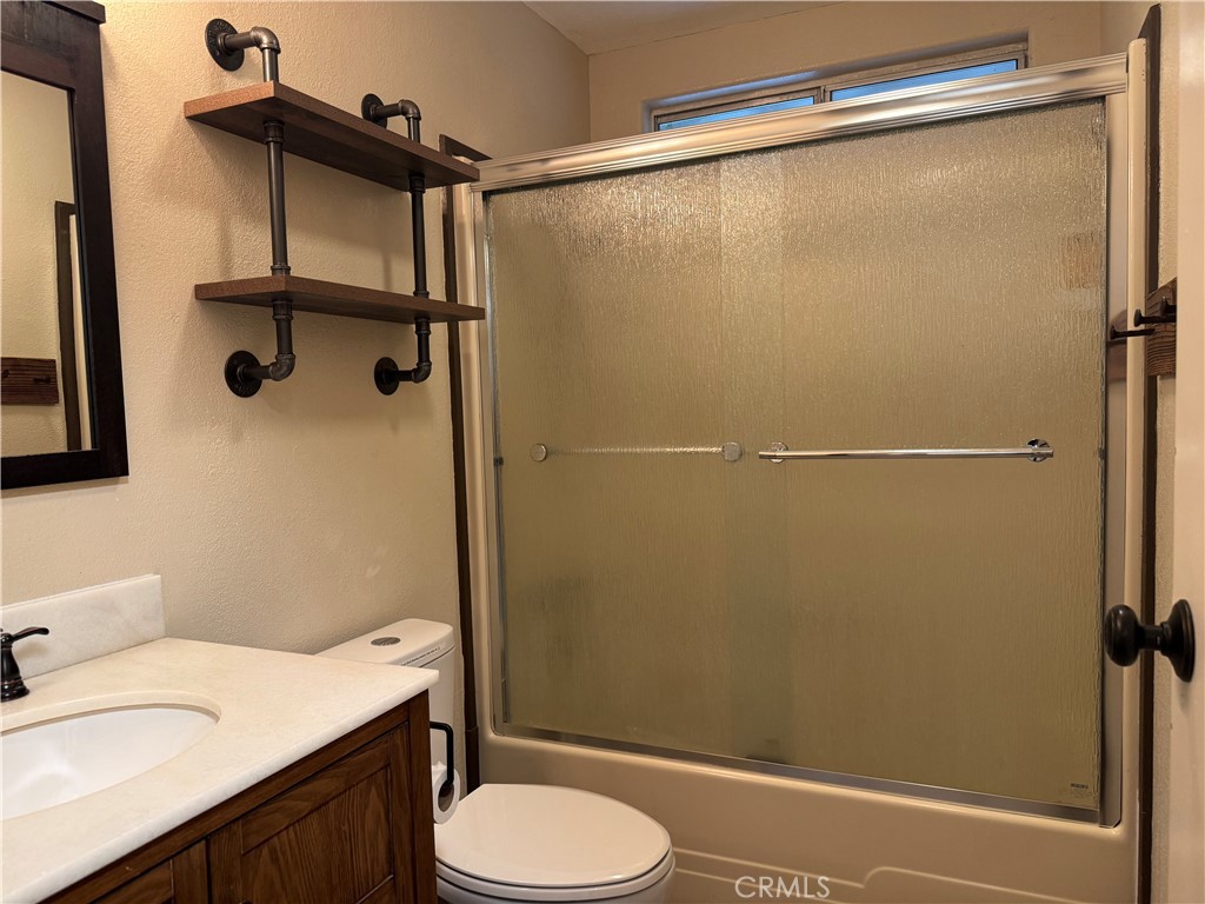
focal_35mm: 24
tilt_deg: -4.6
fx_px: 835
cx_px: 602
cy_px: 452
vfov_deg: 56.8
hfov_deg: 71.6
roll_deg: +1.3
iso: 250
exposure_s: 1/60
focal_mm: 6.76
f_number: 1.78
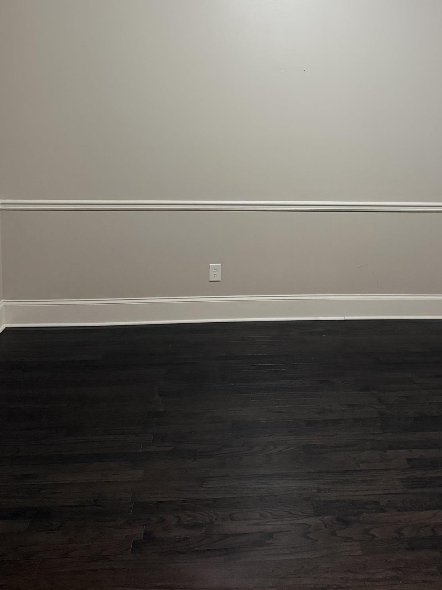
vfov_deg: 48.7
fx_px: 630
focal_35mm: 37
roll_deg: -2.0
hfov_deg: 38.2
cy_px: 167
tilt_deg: -6.8
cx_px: 297
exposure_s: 1/60
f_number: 1.78
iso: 500
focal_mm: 6.76
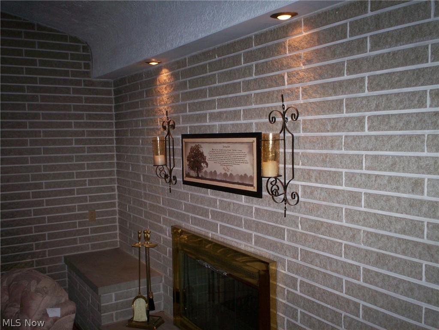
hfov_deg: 51.4
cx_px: 220
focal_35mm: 36
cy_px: 165
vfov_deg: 39.7
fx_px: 457
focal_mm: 6
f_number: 4.5
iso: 140
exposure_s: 1/60
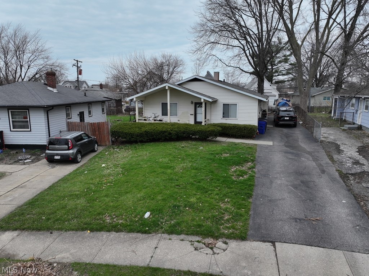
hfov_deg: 71.6
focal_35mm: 24
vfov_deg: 56.8
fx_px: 256
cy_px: 138
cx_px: 184
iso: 150
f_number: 2.8
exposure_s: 1/1600
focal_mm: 12.29
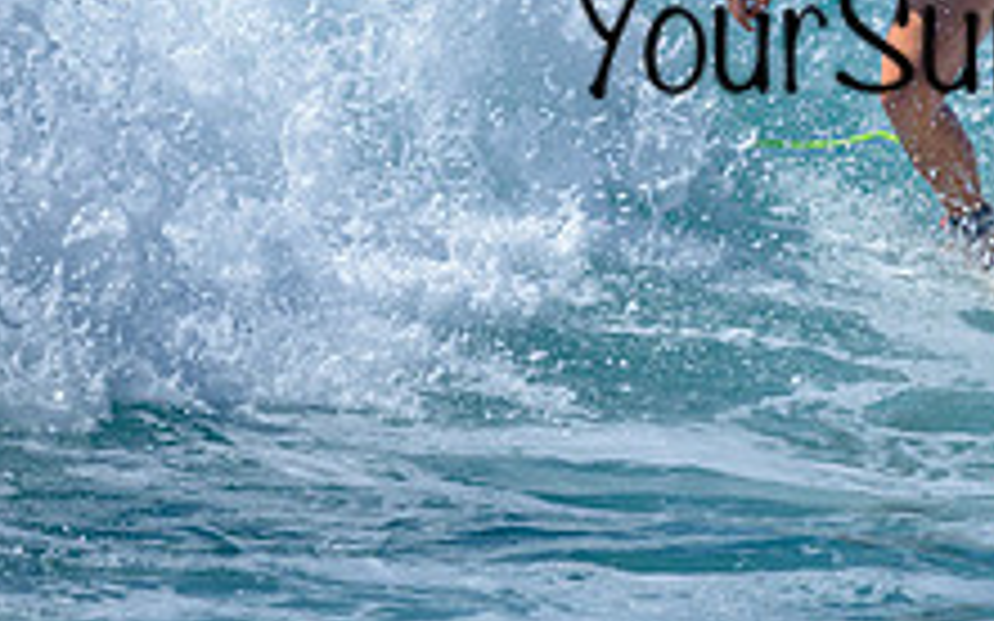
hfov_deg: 0.7
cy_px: -263
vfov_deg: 0.4
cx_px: 787
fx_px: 79569
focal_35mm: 2938
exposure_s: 1/2500
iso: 220
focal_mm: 800
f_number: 6.3
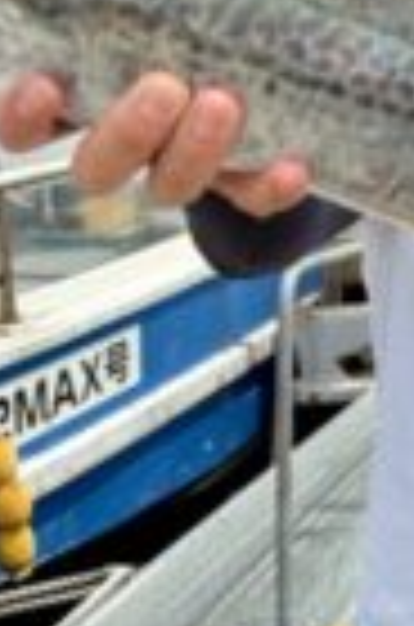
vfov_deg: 25.5
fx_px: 1352
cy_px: 99
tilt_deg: -10.0
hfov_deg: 16.3
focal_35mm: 78
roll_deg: +1.5
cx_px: 572
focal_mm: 5.96
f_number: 1.6
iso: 64
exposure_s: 1/3125
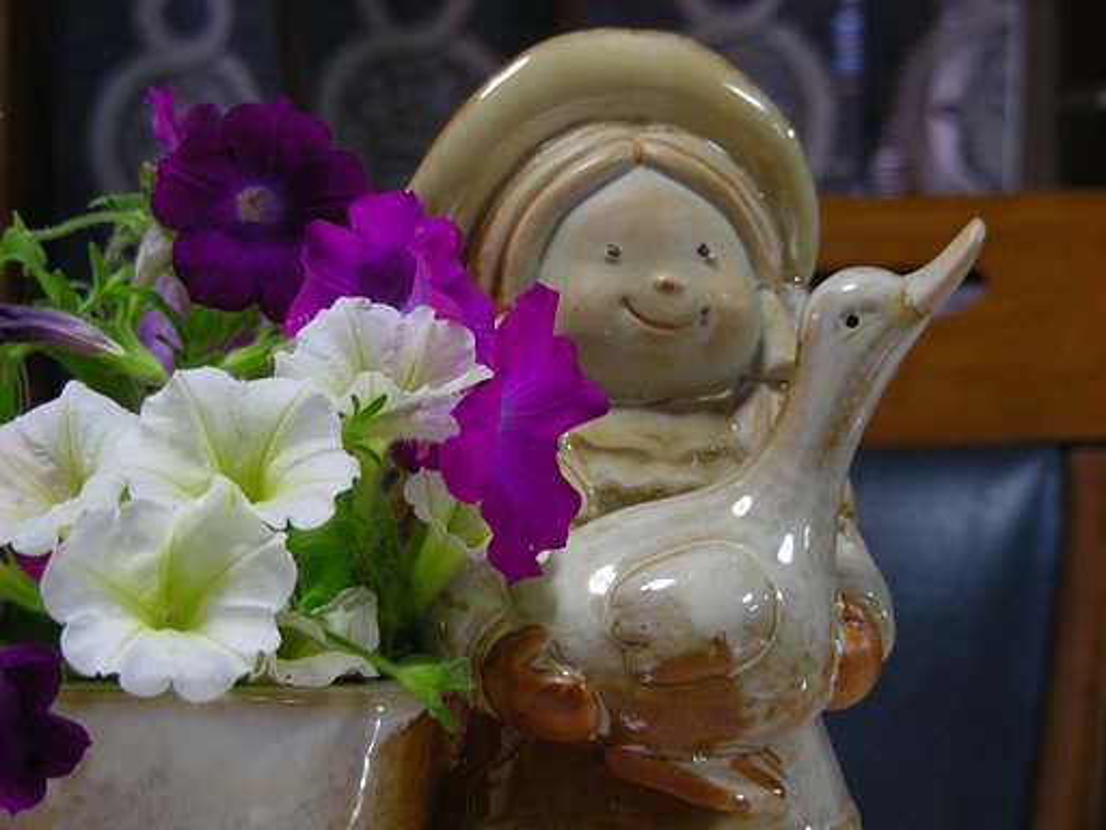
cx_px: 553
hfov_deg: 22.5
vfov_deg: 17.0
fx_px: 2780
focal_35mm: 87
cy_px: 415
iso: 50
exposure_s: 1/2.3
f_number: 3.5
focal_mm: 14.6
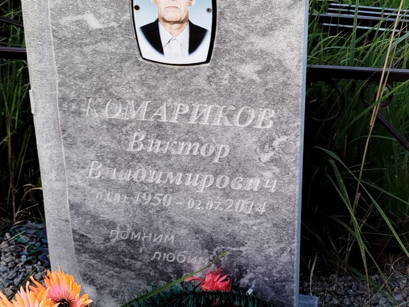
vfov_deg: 20.4
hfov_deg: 27.0
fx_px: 851
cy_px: 154
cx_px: 204
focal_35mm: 72
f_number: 1.7
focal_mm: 5.31
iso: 64
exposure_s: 1/50
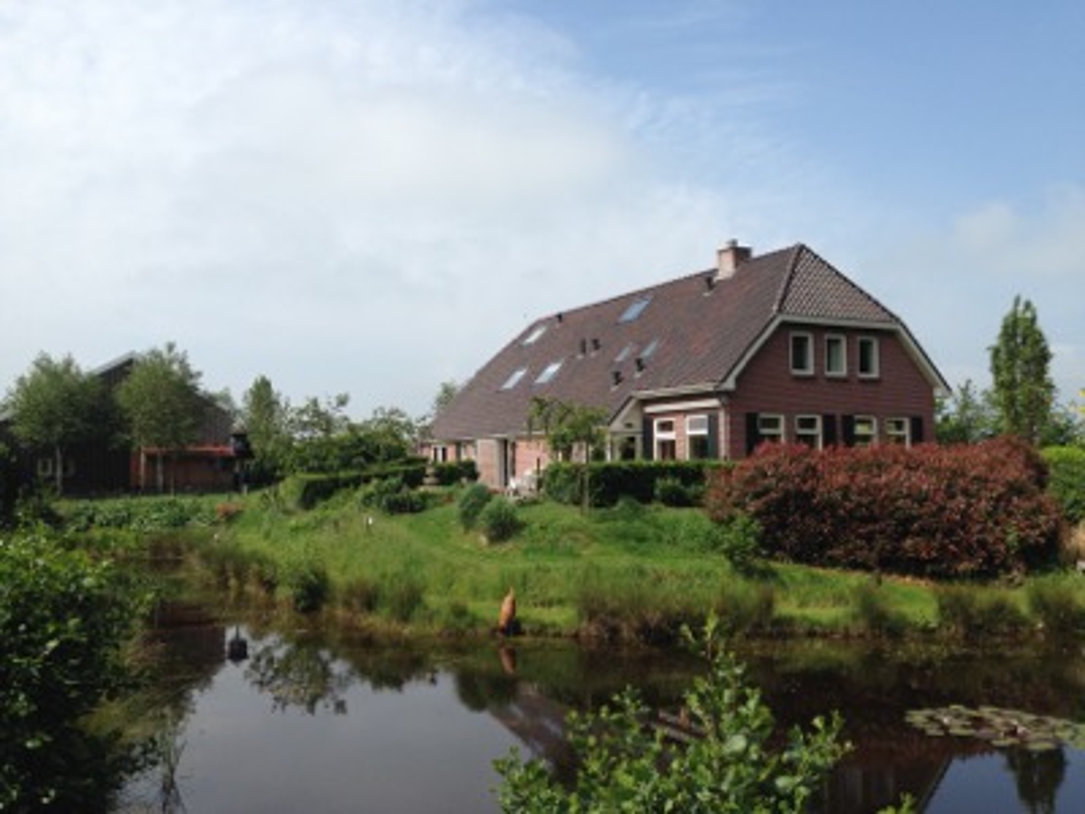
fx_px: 1034
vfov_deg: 42.9
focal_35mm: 33
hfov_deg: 55.4
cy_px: 407
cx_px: 542
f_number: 2.4
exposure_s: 1/1748
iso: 50
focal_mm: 4.12
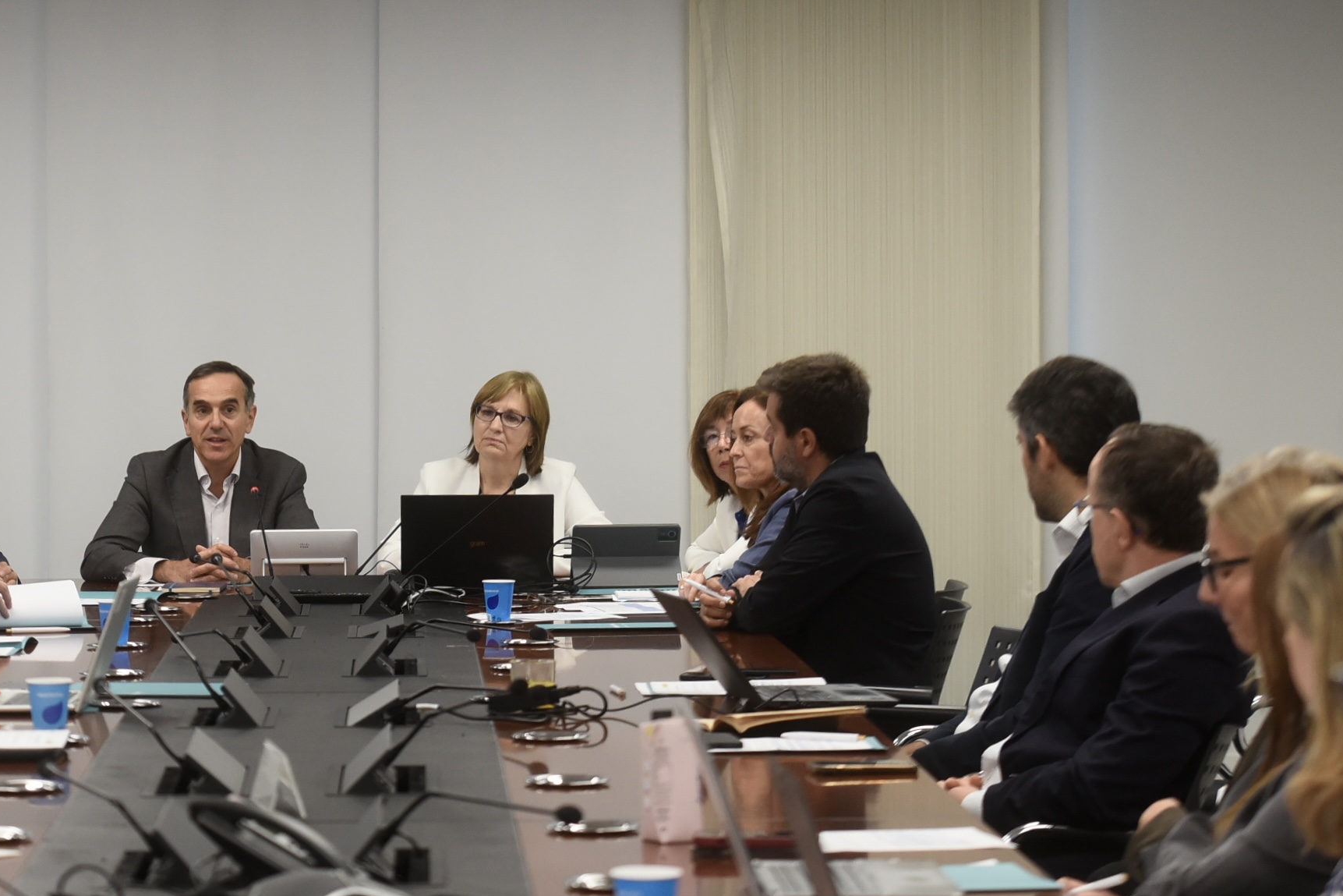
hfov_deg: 17.3
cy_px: 643
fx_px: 4402
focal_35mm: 118
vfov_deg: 11.6
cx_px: 397
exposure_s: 1/250
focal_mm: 70
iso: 1600
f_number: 3.2
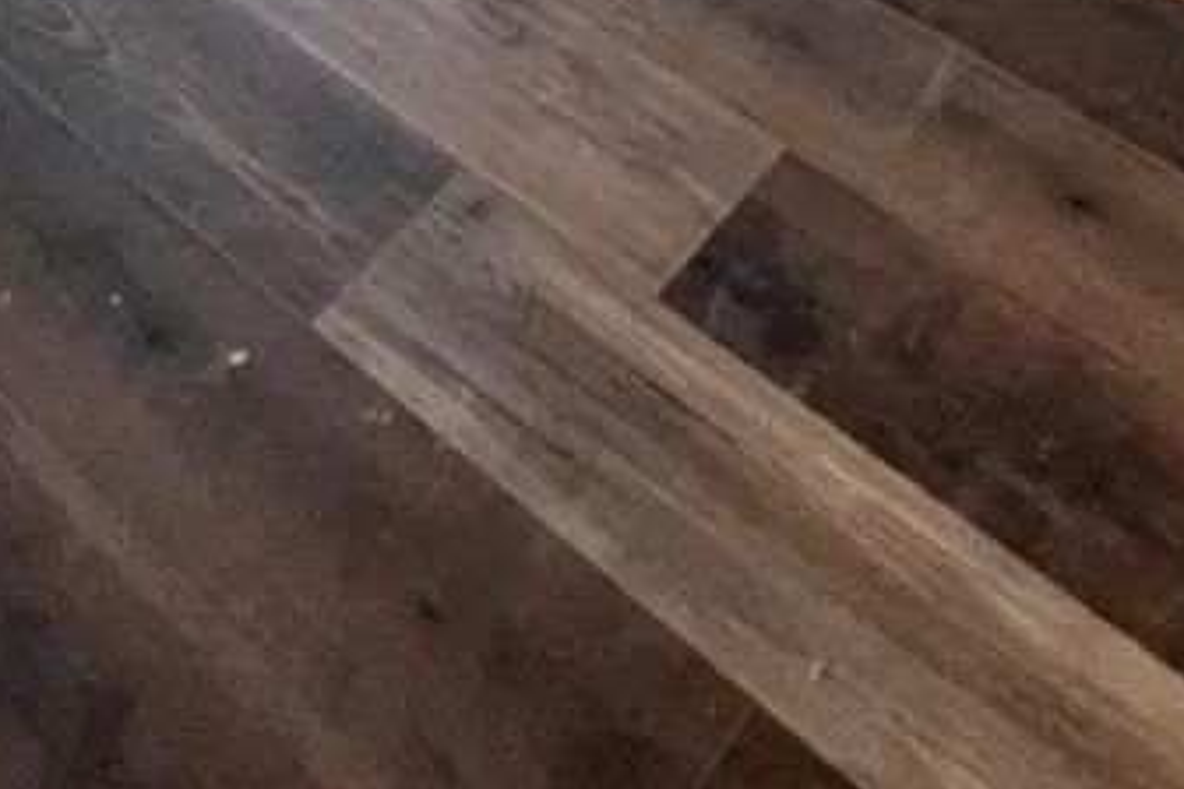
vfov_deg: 12.1
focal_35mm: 55
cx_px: 1110
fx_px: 1809
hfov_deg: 33.9
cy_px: -1481
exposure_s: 1/60
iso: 200
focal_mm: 1.57
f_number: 1.8
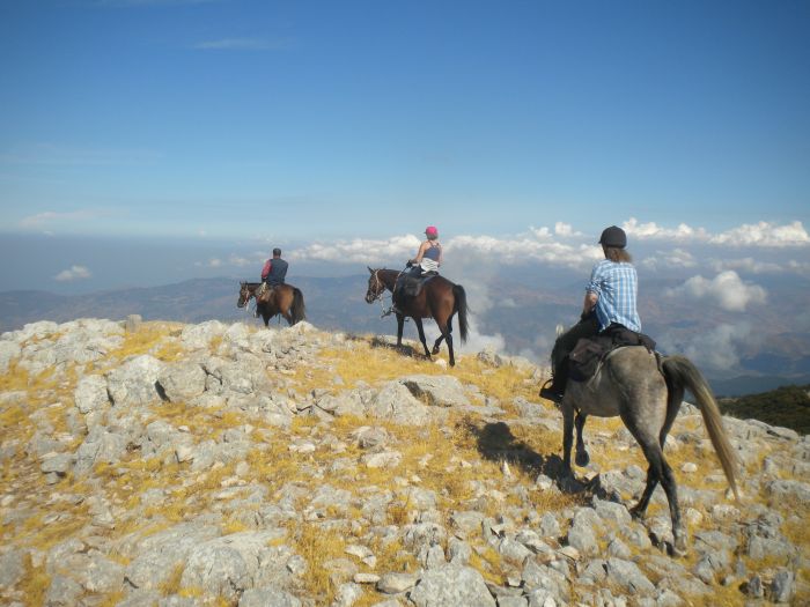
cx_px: 405
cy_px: 304
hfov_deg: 52.6
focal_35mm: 35
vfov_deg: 40.7
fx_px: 819
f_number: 4.6
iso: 80
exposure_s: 1/1000
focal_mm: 6.3
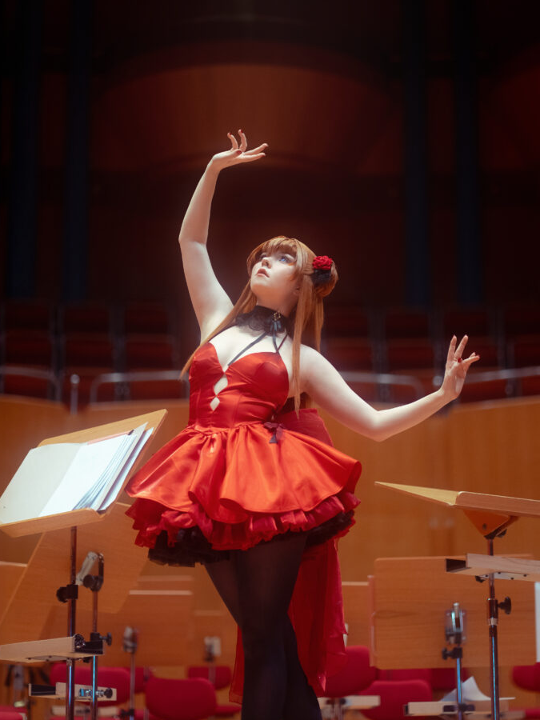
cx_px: 269
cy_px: 338
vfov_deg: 21.1
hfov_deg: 15.9
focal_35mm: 93
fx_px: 1934
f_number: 1.8
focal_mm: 85
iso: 800
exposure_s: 1/250
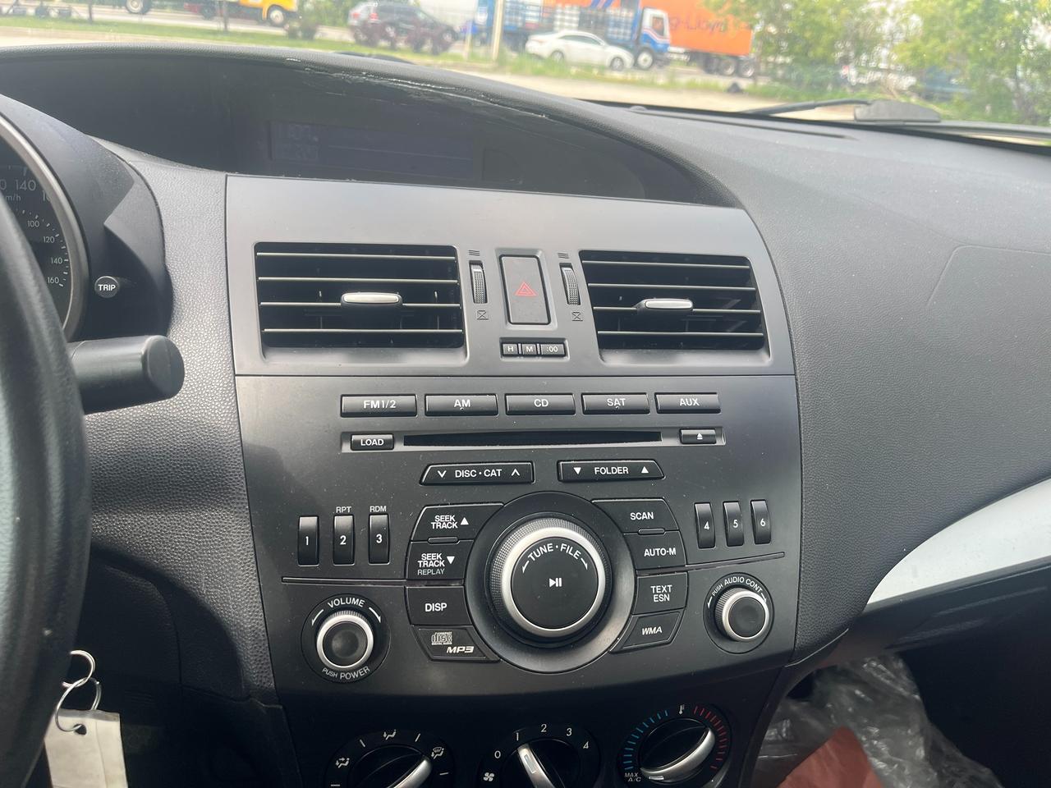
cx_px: 526
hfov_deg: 67.3
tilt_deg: -23.6
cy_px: 394
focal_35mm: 26
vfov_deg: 53.1
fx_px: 789
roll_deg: -6.1
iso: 50
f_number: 1.6
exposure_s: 1/412
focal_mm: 5.1
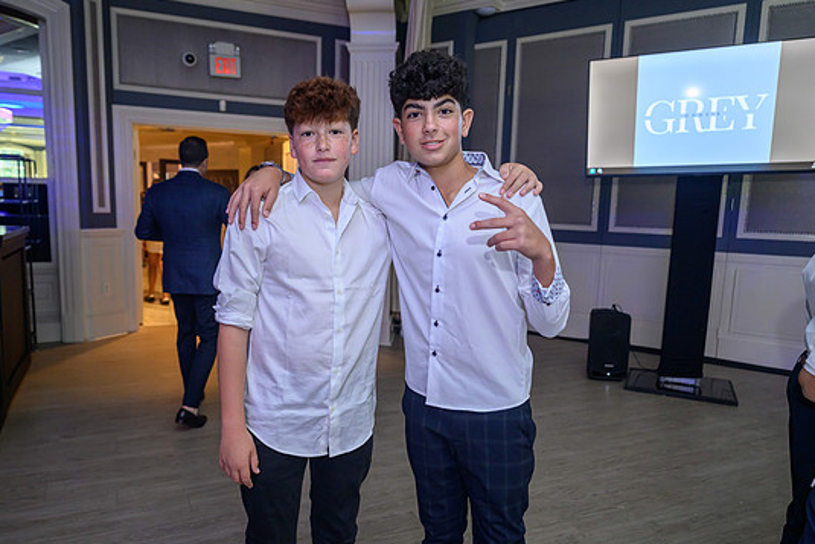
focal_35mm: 26
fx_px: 589
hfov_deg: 69.3
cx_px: 376
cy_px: 284
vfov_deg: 49.6
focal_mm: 24
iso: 1250
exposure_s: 1/125
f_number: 3.2
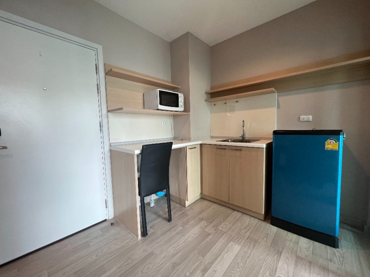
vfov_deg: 89.9
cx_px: 185
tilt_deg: -4.2
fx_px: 139
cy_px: 138
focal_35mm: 13
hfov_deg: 106.2
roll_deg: +1.3
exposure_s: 1/99
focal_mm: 1.57
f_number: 1.8
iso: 125
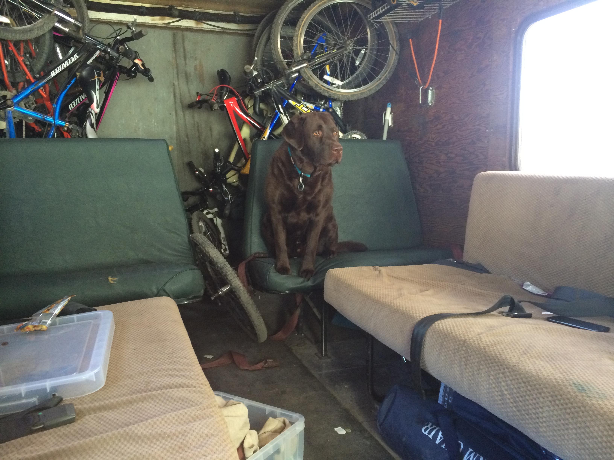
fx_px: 532
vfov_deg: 46.8
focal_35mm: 30
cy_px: 230
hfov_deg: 60.0
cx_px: 307
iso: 160
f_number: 2.2
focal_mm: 4.12
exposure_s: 1/30
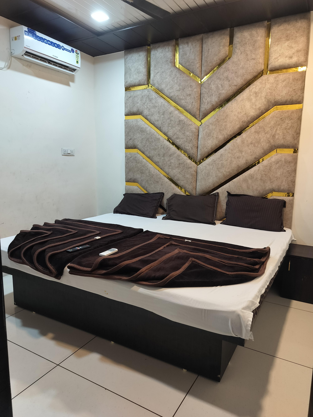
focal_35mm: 24
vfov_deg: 71.6
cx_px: 156
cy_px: 208
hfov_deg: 56.8
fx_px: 289
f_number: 1.7
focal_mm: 5.24
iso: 250
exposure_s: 1/33
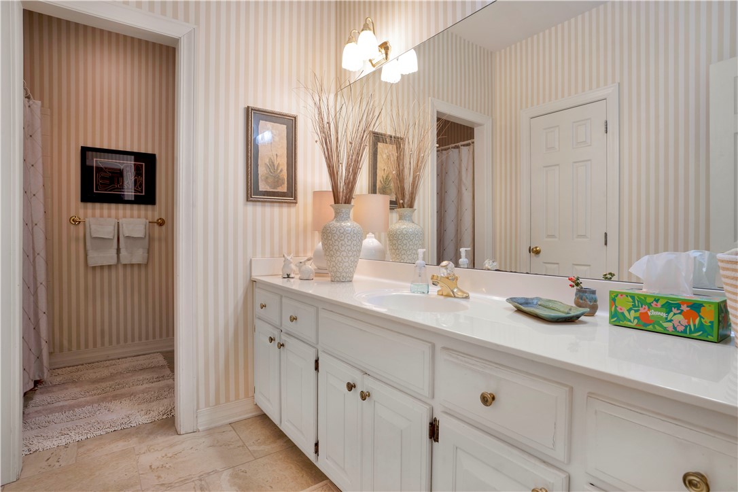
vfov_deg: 70.4
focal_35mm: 17
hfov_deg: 93.3
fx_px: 348
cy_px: 246
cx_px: 369
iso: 100
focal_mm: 17
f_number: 6.3
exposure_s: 1/2.5
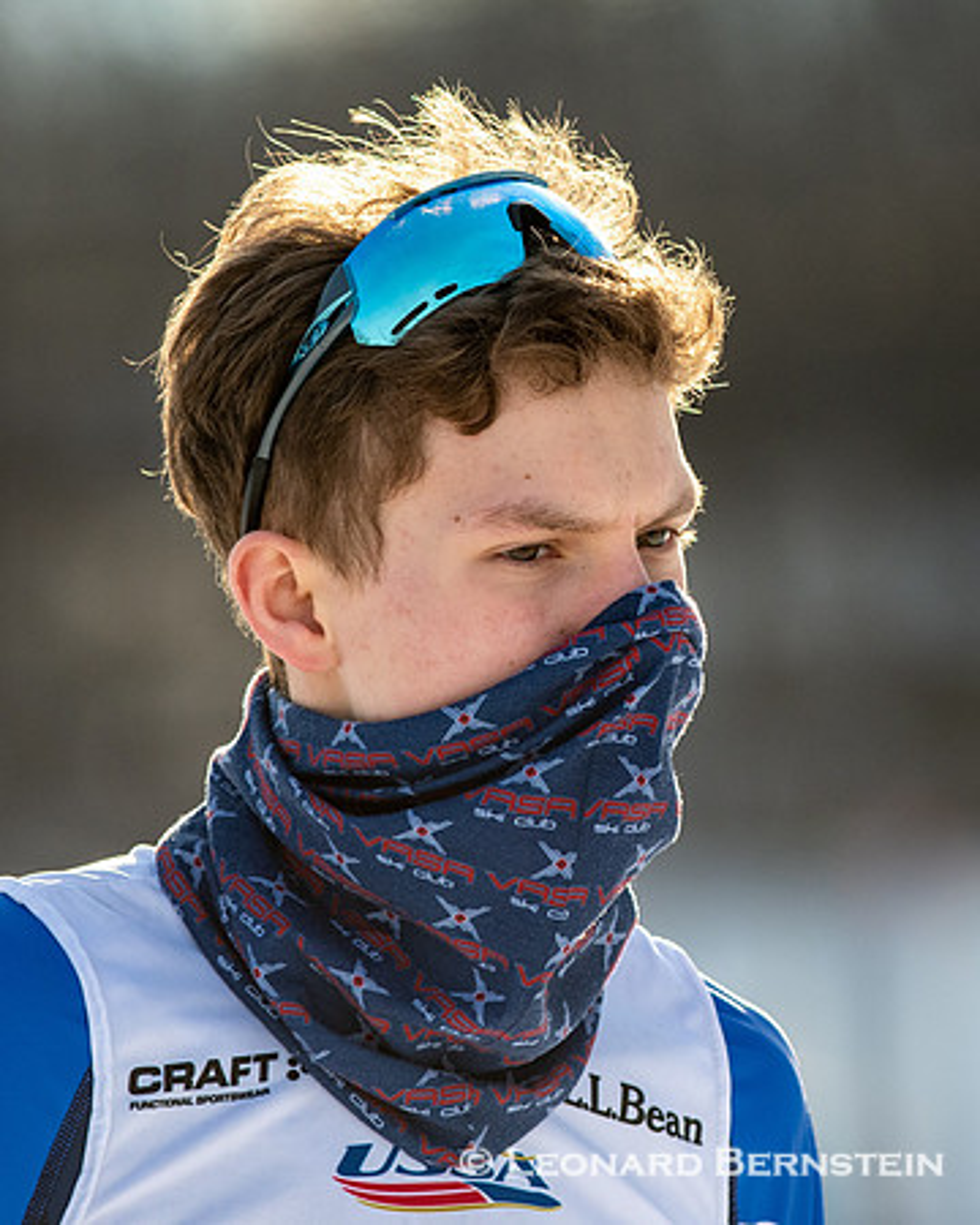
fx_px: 27494
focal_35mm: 758
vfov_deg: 2.6
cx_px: 836
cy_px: 492
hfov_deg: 2.0
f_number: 4
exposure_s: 1/2000
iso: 400
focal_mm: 300
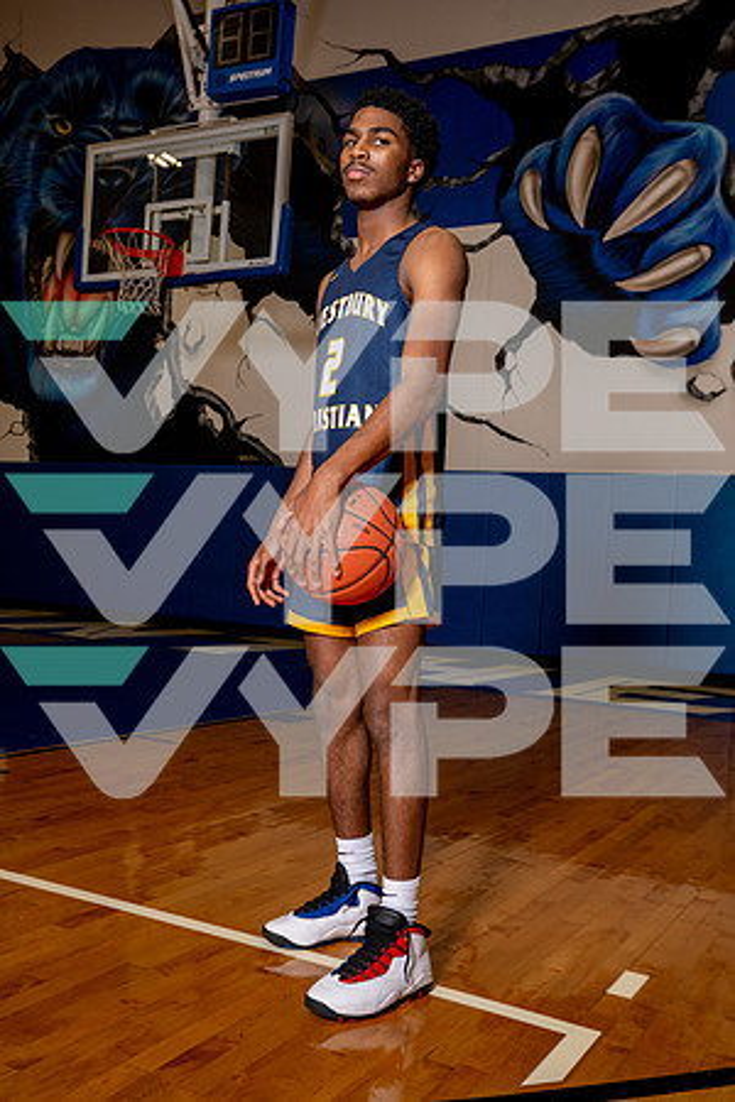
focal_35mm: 35
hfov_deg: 37.9
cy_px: 551
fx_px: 1072
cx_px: 368
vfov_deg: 54.4
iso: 400
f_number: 5.6
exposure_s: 1/250
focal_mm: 35
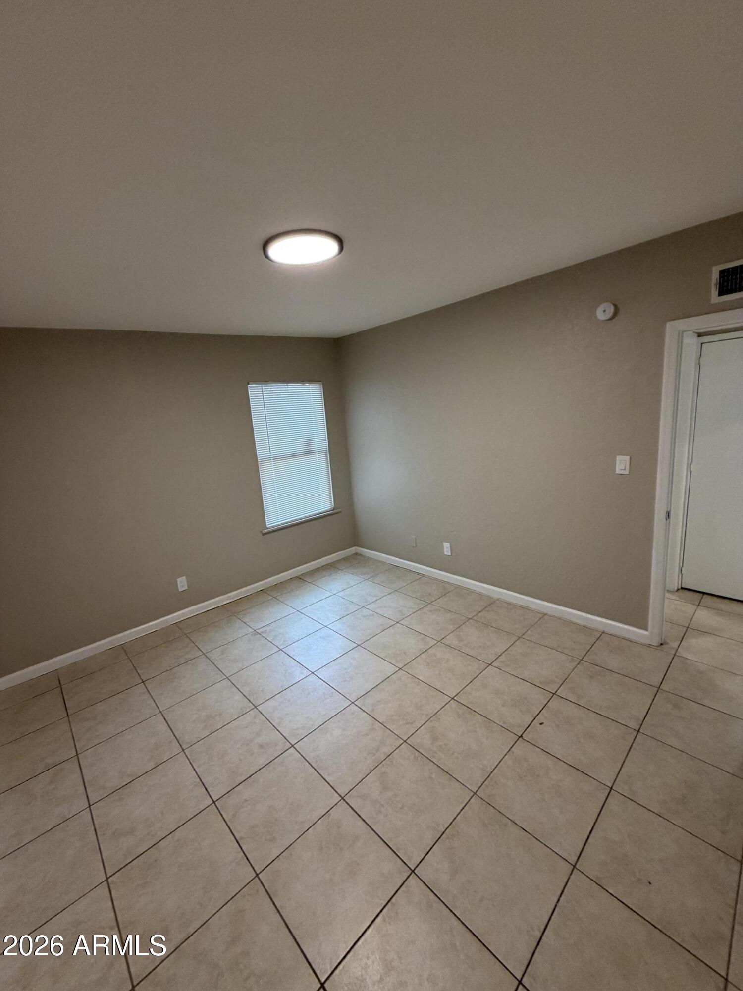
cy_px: 496
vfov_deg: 102.1
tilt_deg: -10.8
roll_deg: +4.5
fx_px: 401
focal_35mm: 14
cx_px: 372
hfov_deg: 85.7
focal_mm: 2.22
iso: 200
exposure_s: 1/60
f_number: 2.2
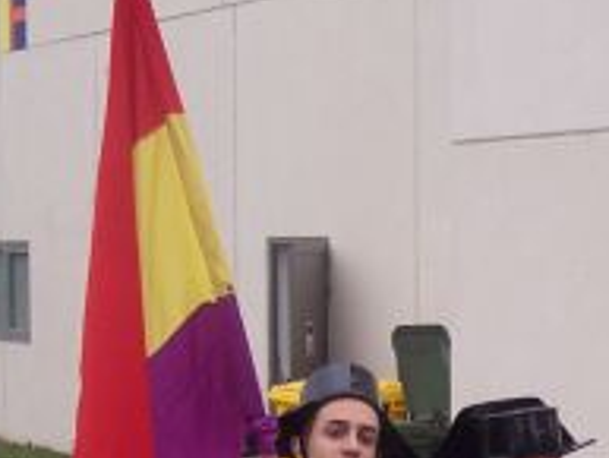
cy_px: 537
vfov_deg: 12.0
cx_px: 502
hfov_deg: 16.1
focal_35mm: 121
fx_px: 2130
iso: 100
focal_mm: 8
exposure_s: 1/90
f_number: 3.4
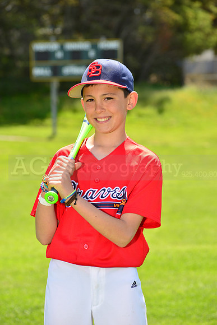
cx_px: 108
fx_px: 1446
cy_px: 162
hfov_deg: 8.6
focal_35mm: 160
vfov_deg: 12.8
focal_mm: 160
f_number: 8
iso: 200
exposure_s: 1/250
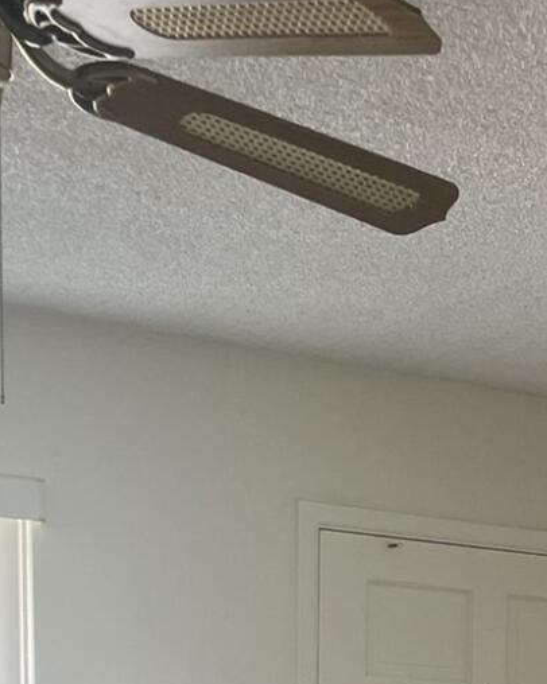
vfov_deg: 16.8
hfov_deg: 14.6
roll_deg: -2.0
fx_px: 2025
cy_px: 1124
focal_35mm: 100
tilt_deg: -9.1
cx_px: 749
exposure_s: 1/121
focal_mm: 4.2
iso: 100
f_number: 1.6
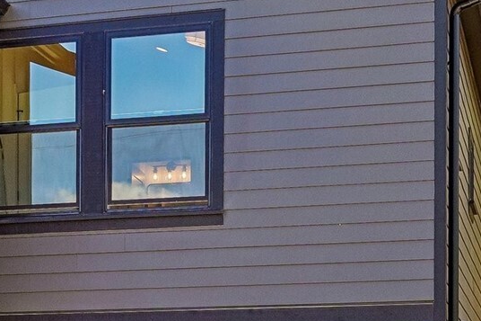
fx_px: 1776
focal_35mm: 133
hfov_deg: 14.7
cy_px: 278
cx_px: -165
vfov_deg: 10.3
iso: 250
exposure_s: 1/125
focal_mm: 28
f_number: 8
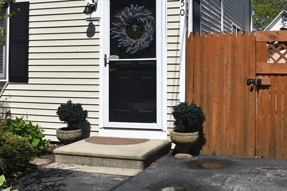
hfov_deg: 36.7
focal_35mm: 54
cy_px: 62
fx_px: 431
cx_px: 112
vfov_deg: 24.9
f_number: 8
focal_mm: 18
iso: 160
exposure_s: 1/500
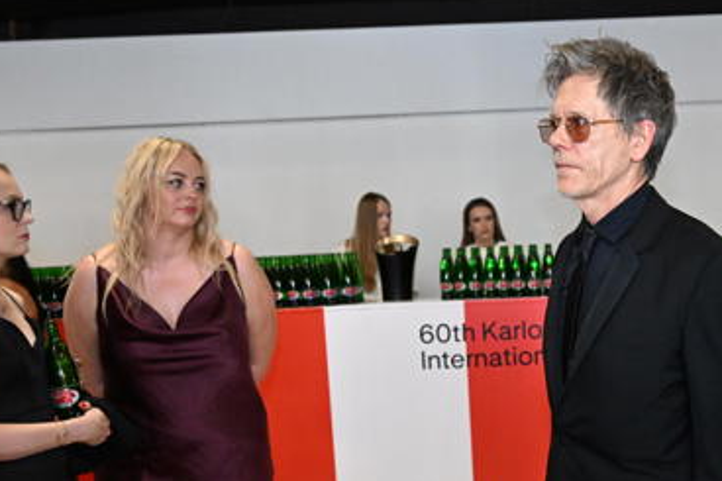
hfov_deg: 42.1
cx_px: 551
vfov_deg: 29.6
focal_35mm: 45
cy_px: 330
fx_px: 902
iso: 8000
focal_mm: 24
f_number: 4
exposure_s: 1/250
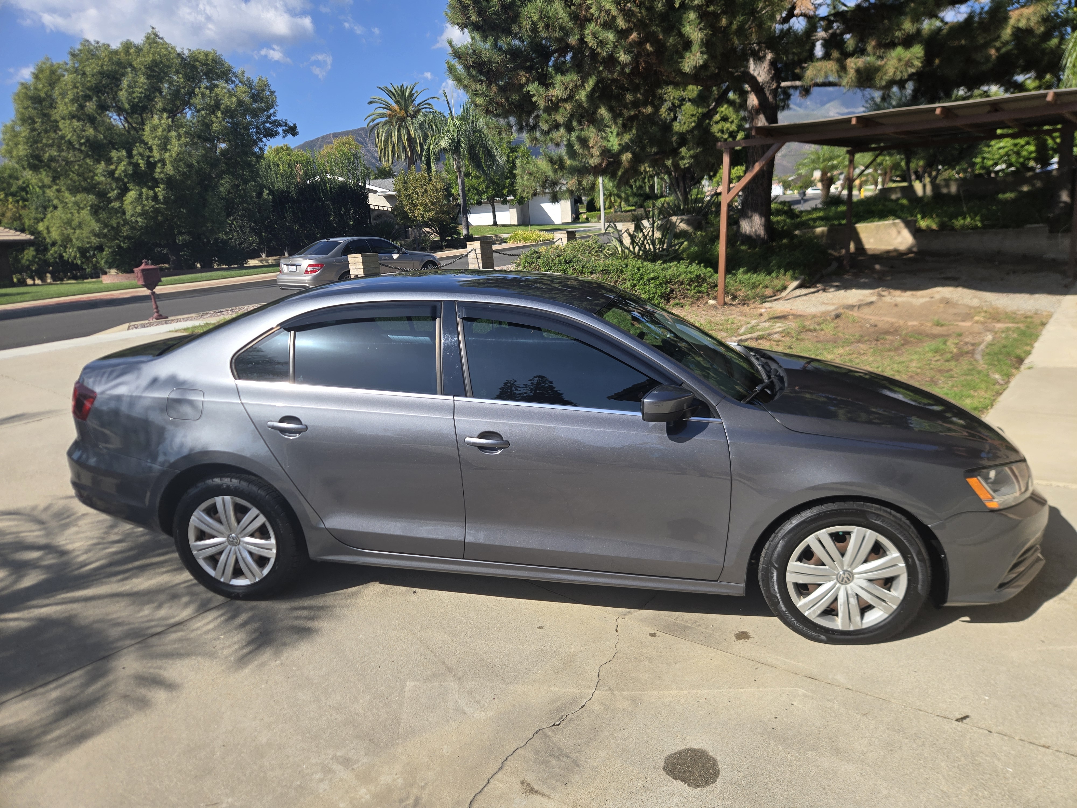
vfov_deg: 58.9
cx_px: 538
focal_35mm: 23
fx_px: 716
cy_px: 404
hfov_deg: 73.9
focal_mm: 5.4
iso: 25
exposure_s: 1/1391
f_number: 1.8
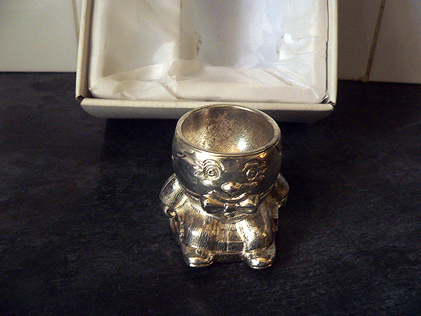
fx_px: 438
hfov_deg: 51.4
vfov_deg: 39.7
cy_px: 158
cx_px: 210
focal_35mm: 36
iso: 400
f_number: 2.8
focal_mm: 6
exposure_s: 1/13
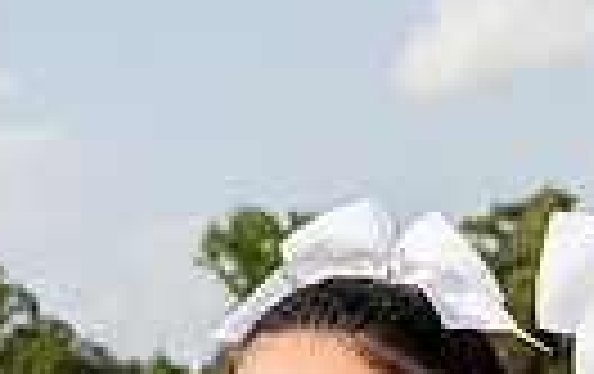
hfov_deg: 13.2
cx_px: 612
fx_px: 2530
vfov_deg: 7.8
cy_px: 937
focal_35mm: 156
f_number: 6.3
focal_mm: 45
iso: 100
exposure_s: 1/250
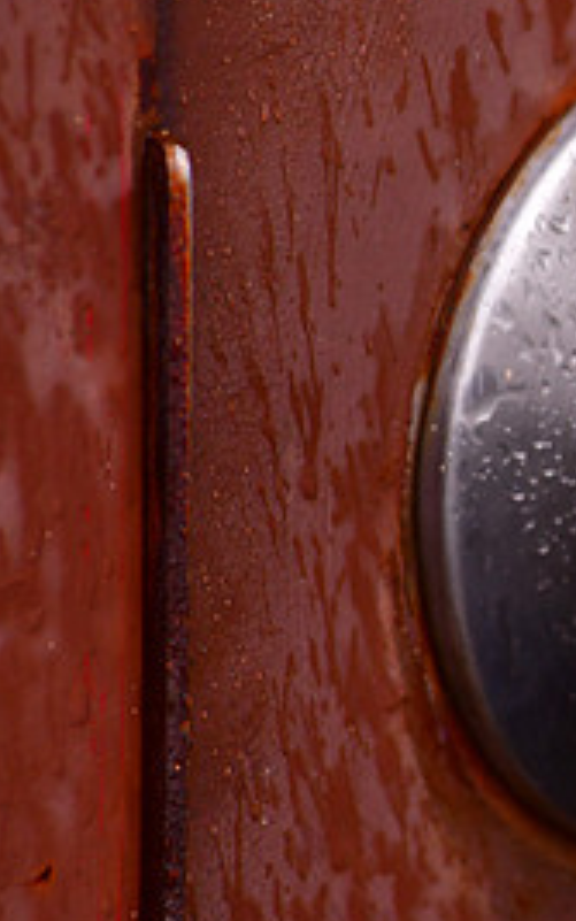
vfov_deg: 3.2
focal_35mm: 647
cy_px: 395
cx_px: 738
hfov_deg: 2.0
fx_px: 16242
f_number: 7.1
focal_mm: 195
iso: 640
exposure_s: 1/100
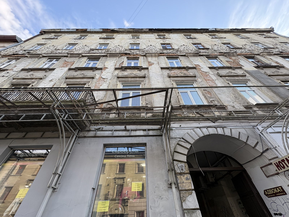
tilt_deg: +44.1
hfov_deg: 102.1
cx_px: 144
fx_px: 117
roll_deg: +2.5
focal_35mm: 14
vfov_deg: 85.7
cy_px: 108
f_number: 2.2
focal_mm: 2.22
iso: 40
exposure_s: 1/127
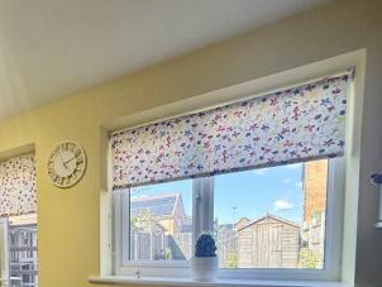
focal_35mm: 27
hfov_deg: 56.3
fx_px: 298
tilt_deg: -3.1
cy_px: 271
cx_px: 37
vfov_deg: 45.3
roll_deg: +1.1
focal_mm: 2.22
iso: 64
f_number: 2.2
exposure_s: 1/118
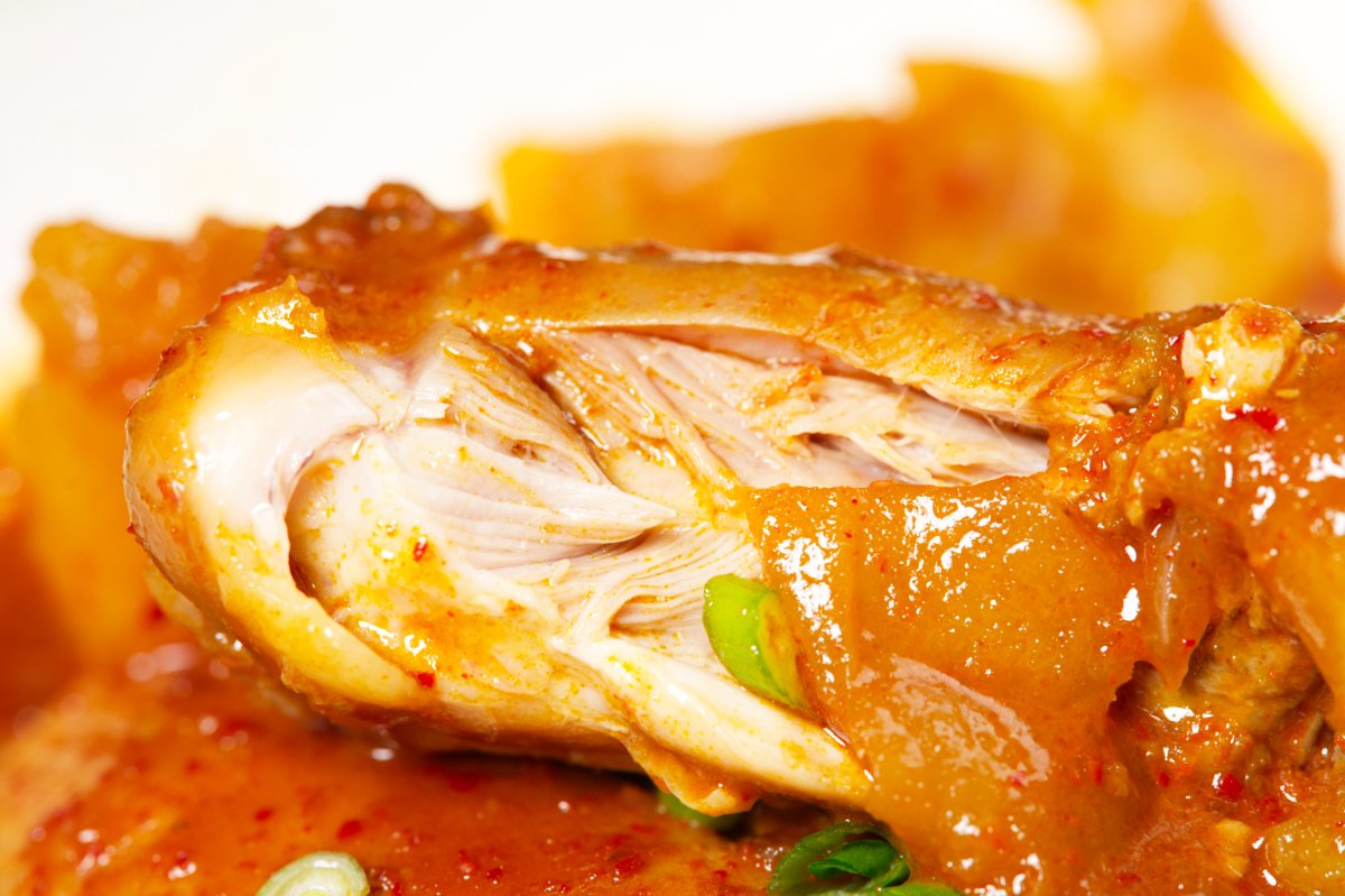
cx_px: 672
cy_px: 448
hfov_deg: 19.5
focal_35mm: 105
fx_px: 3921
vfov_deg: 13.0
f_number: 8
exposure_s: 1/400
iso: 1000
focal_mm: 105
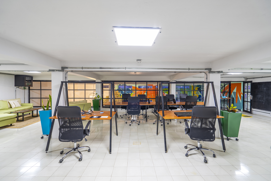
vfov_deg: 73.7
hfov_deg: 96.7
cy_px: 90
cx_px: 136
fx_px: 120
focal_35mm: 16
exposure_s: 1/1.25
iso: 50
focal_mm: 16
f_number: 5
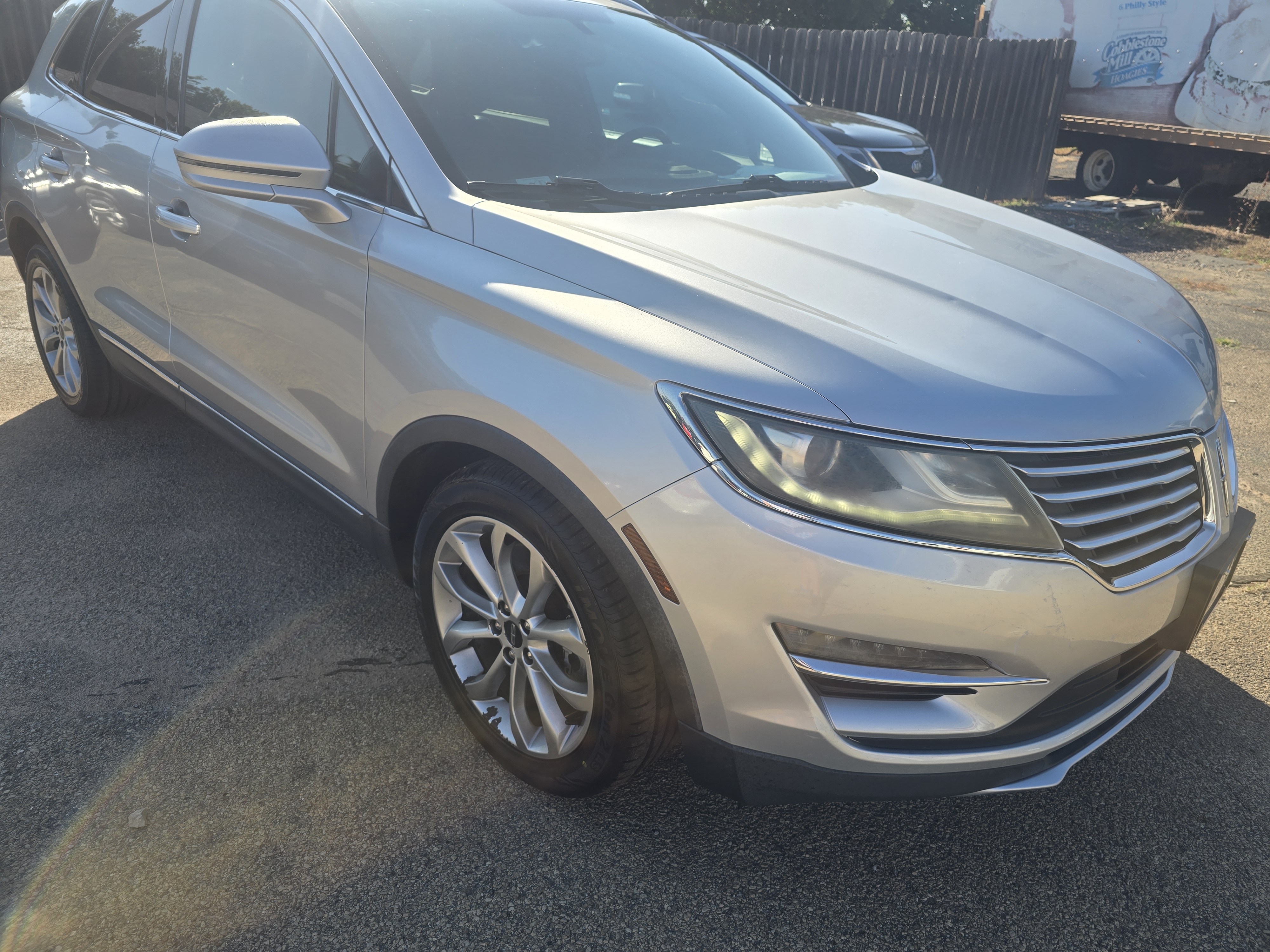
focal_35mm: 23
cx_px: 635
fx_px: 844
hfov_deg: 73.9
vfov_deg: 58.9
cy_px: 476
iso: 12
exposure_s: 1/529
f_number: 1.7
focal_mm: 6.3
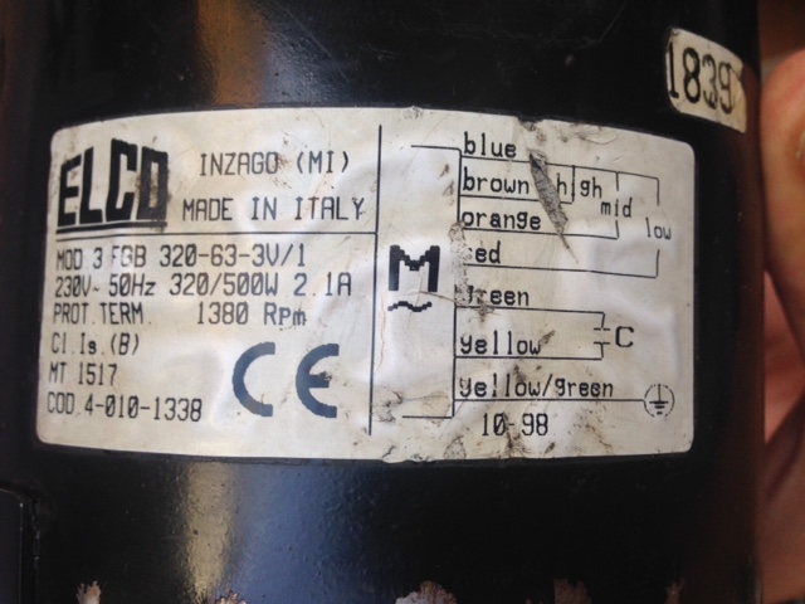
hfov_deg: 55.4
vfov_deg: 42.9
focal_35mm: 33
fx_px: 767
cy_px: 302
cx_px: 402
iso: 64
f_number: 2.4
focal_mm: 4.12
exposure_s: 1/120
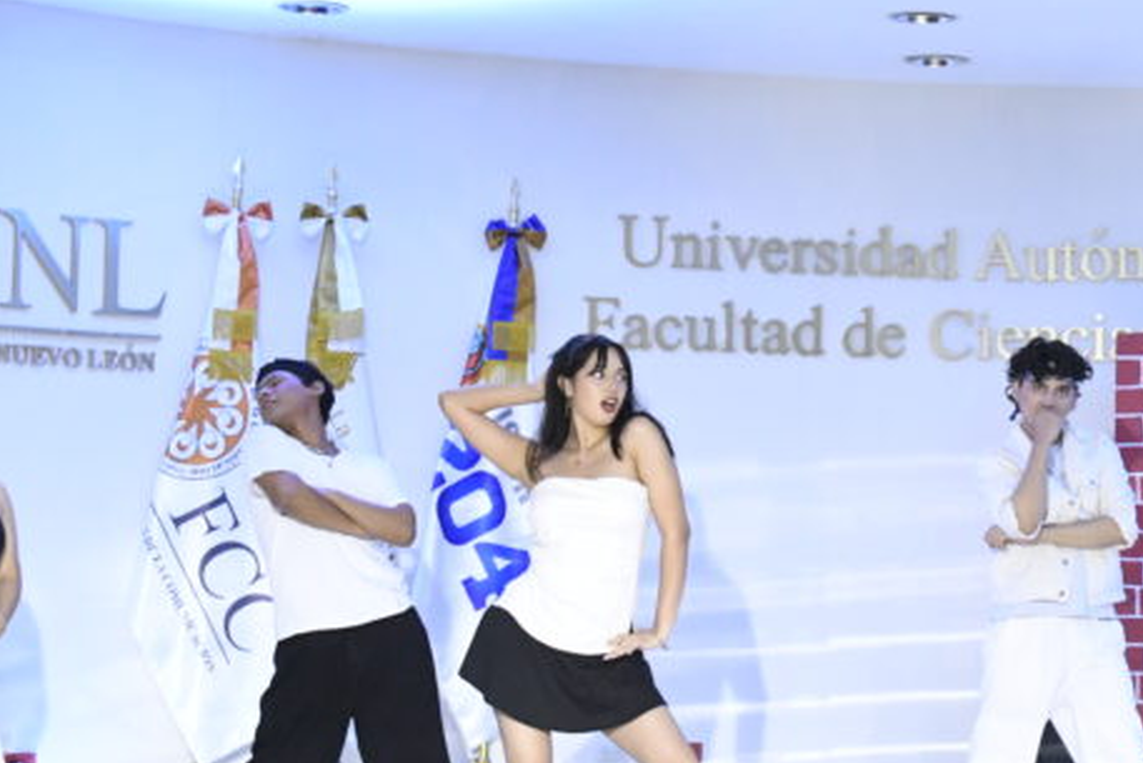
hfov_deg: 18.9
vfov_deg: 13.1
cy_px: 368
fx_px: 3335
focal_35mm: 105
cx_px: 1178
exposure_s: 1/160
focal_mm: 40
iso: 6400
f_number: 4
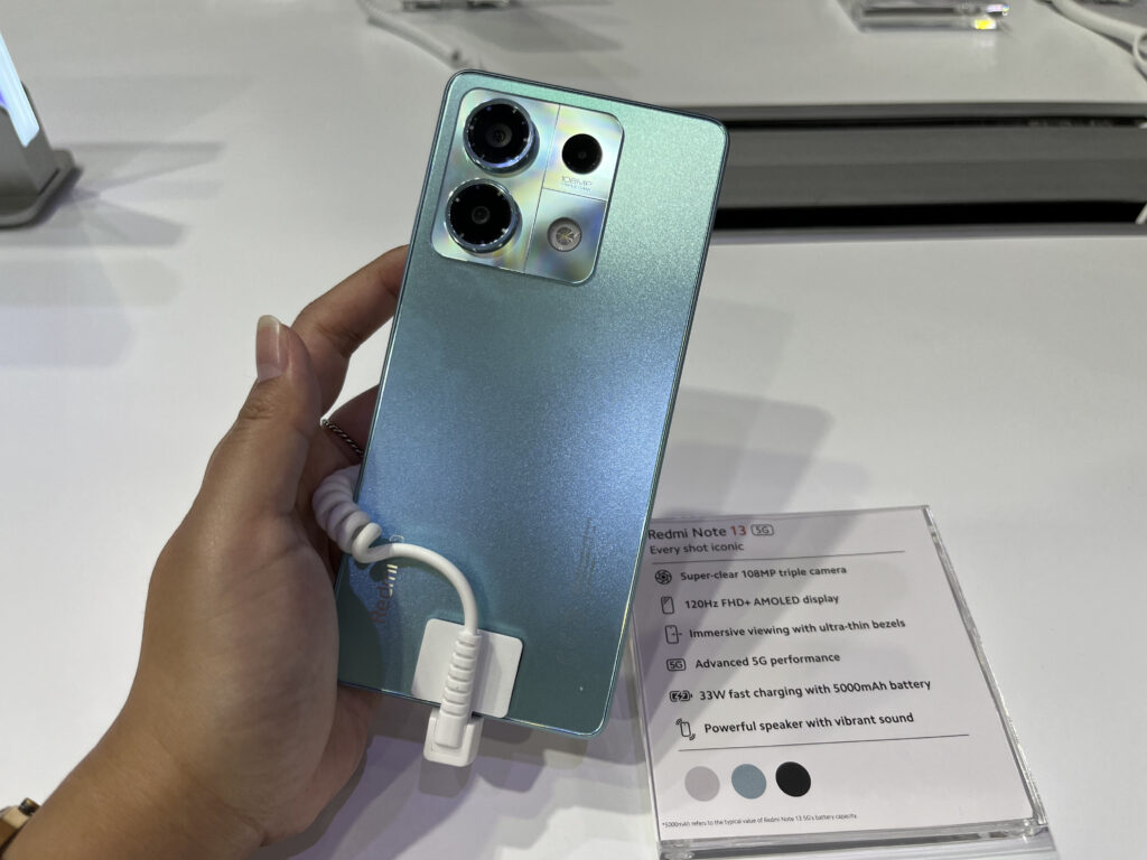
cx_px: 574
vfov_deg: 53.1
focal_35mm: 26
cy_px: 430
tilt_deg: -47.1
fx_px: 862
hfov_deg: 67.3
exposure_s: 1/424
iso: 50
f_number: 1.6
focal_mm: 5.1
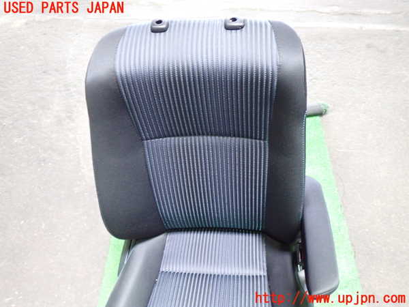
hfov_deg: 60.0
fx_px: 354
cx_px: 204
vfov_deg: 46.8
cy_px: 154
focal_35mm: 30
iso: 640
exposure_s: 1/30
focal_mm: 5.4
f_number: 2.3
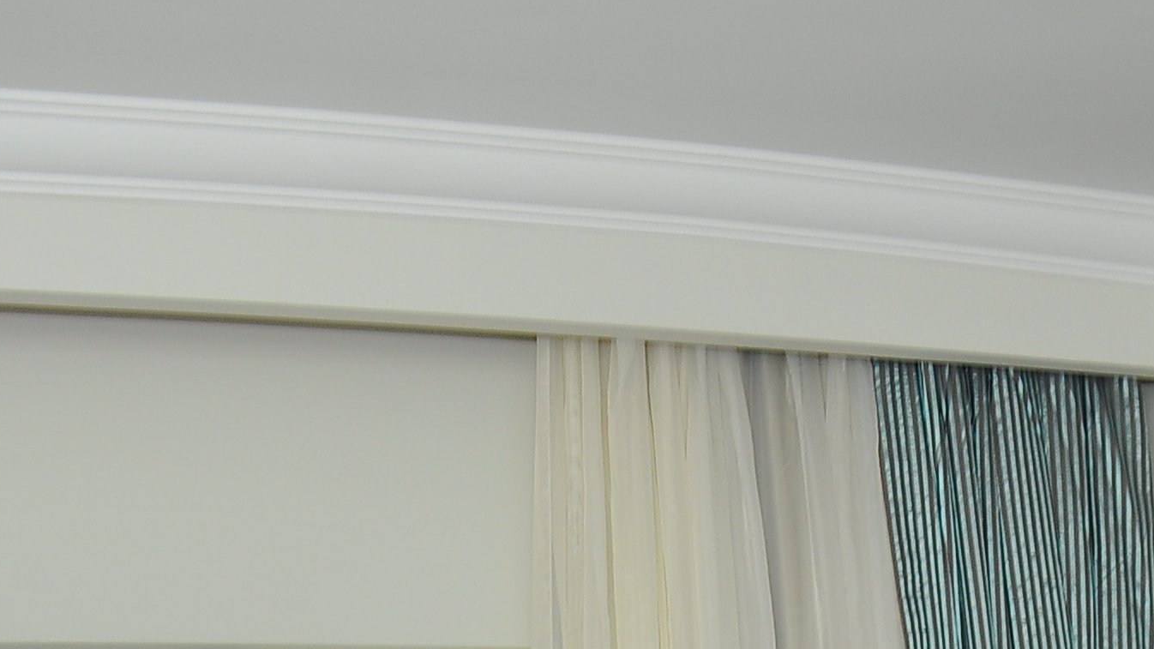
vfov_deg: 10.3
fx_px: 3366
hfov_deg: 19.3
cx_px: 316
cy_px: 1218
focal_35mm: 110
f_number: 3.5
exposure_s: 1/200
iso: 200
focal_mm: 22
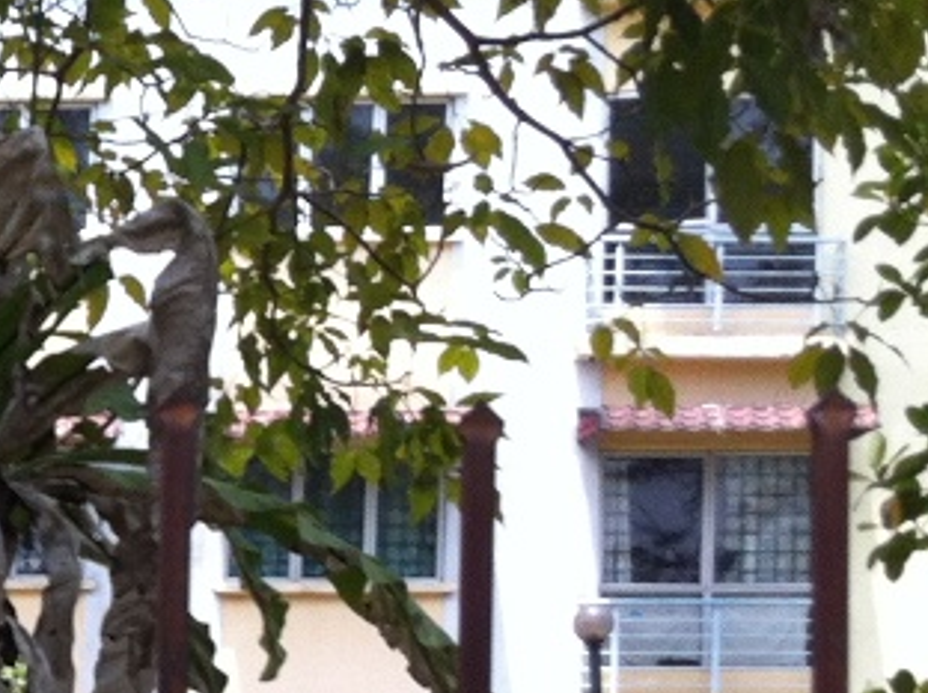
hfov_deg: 13.9
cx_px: -571
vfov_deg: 11.2
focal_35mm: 131
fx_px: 3507
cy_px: 561
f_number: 2.8
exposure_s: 1/495
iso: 80
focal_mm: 3.85
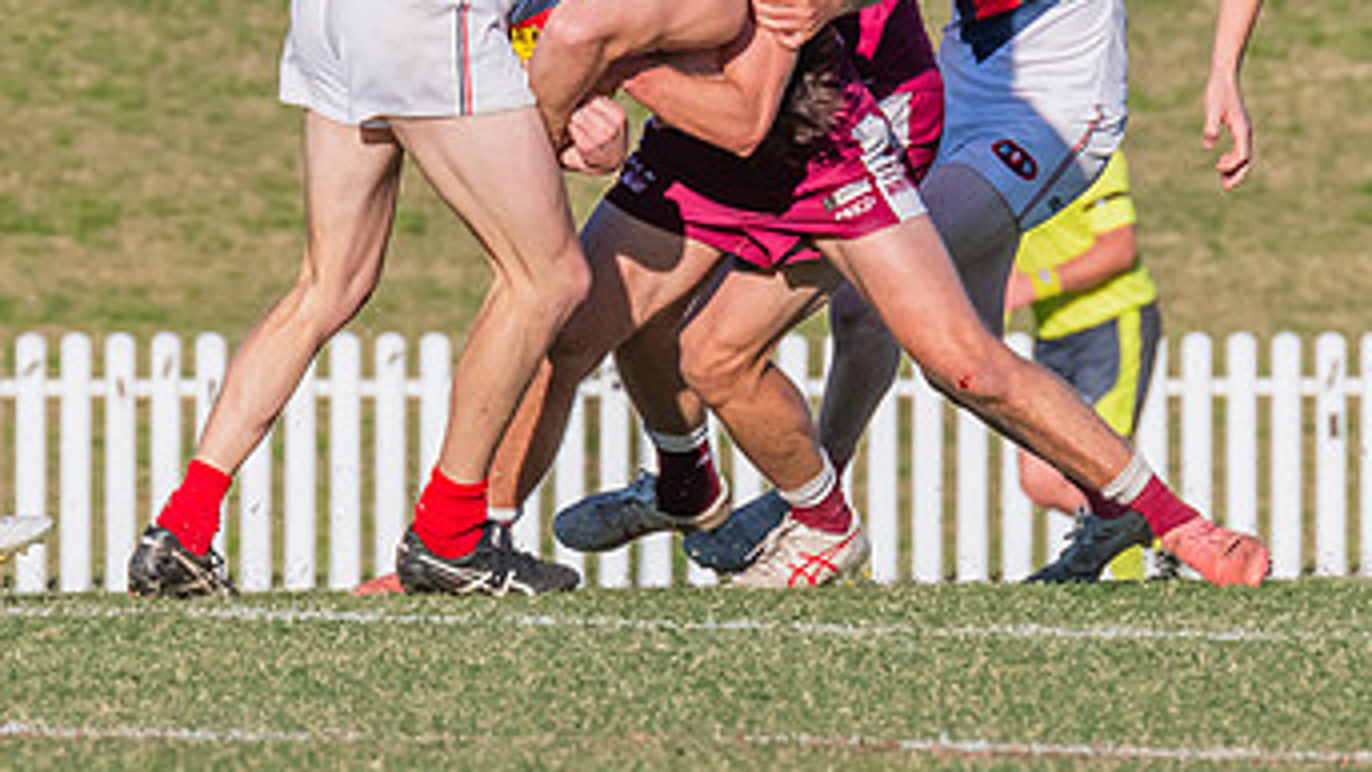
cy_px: 107
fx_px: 50572
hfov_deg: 1.6
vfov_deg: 0.9
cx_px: 648
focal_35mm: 1390
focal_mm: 420
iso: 800
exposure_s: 1/1250
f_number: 13
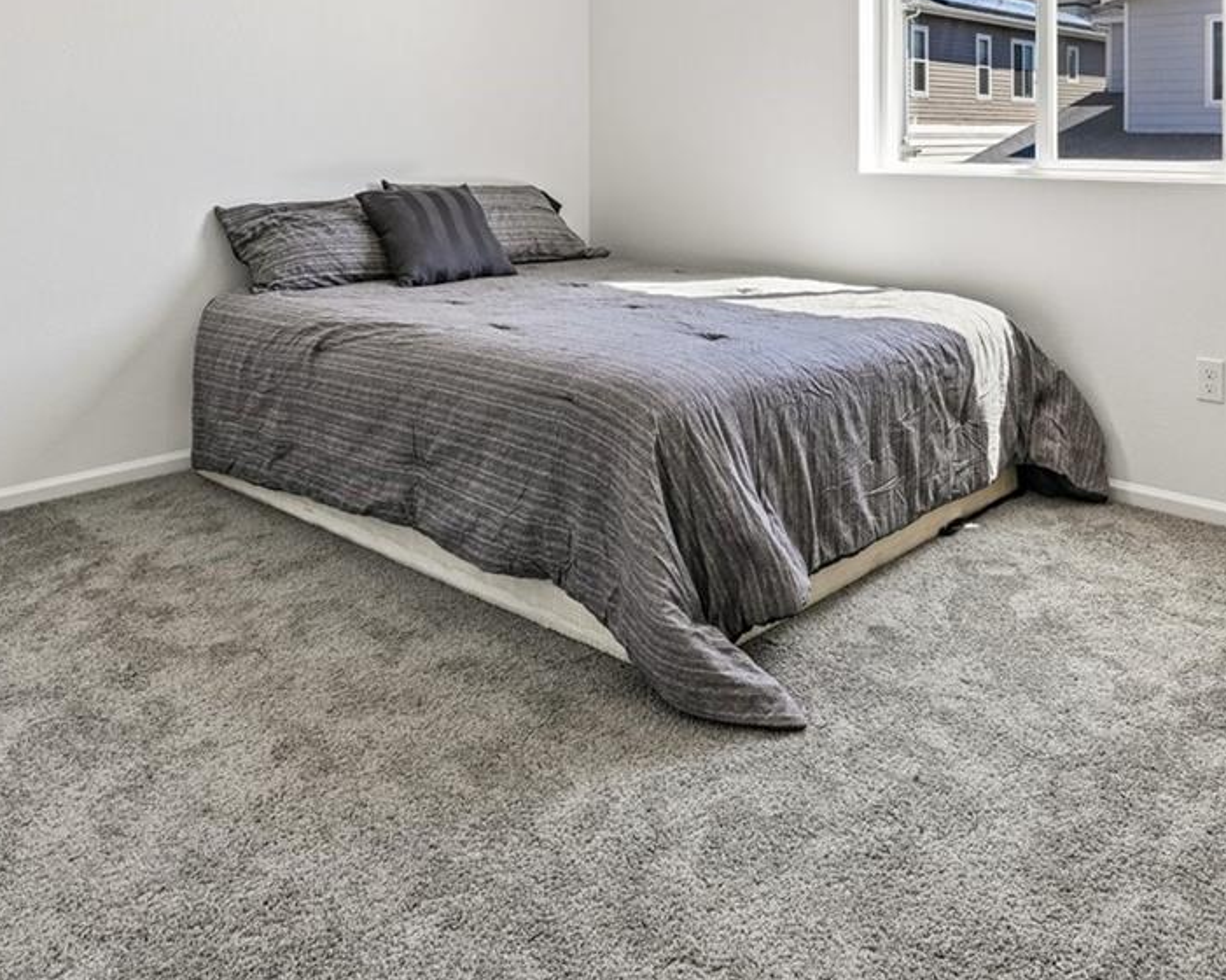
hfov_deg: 58.5
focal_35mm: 30
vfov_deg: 44.3
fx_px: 1088
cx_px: 707
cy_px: 107
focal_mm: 14
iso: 140
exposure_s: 1/15
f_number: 11
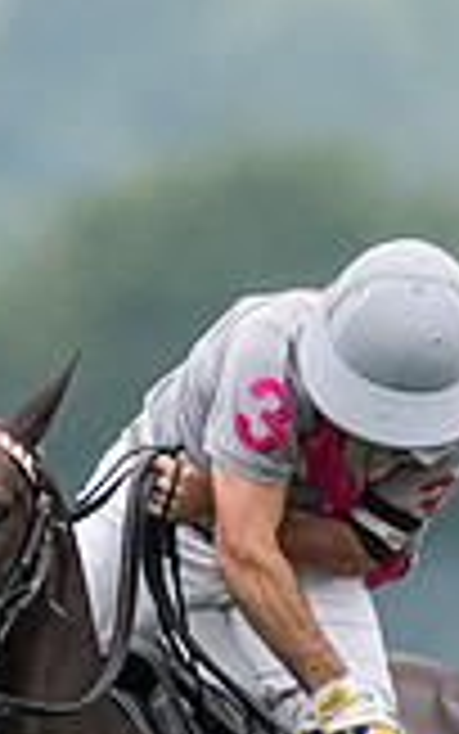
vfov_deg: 0.7
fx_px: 59272
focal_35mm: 2964
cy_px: 1406
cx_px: 926
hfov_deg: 0.4
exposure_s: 1/5000
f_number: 2.8
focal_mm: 300
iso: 640
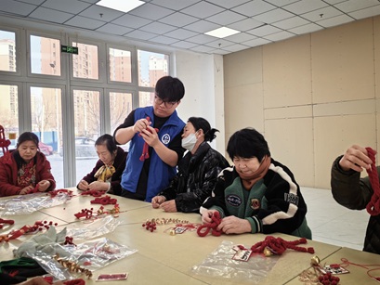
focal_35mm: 29
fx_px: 318
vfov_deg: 48.3
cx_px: 190
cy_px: 142
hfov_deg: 61.6
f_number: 2
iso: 50
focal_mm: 6.98
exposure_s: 1/198
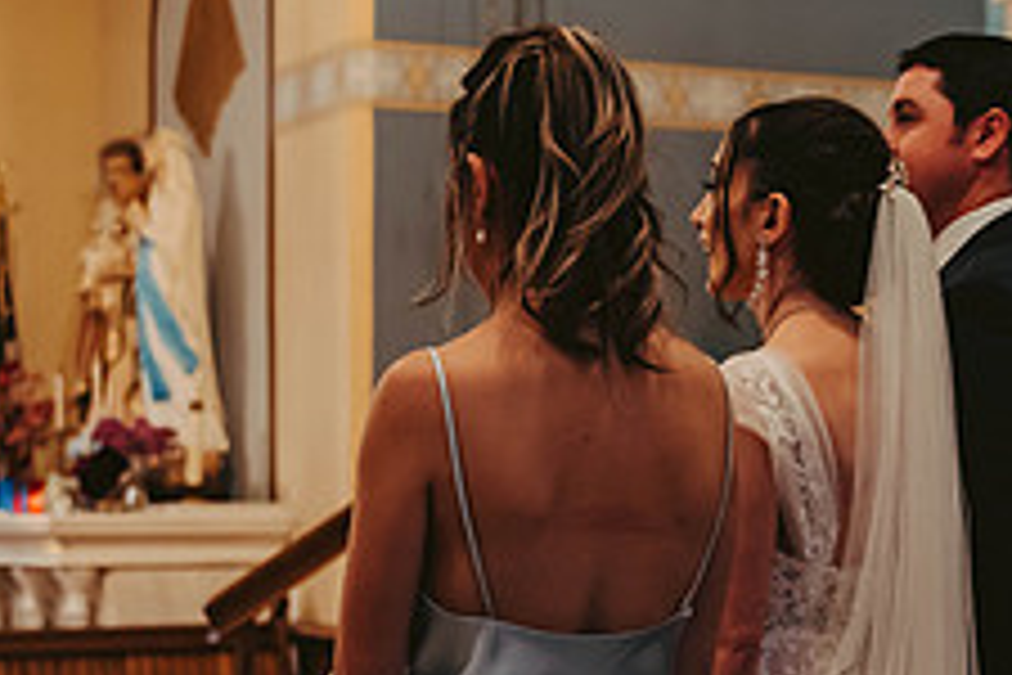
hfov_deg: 21.2
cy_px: 380
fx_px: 2698
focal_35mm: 96
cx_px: 598
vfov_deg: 14.2
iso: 800
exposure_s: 1/100
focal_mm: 36
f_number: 2.8
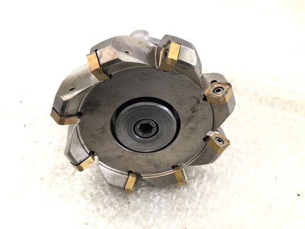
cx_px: 152
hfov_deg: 63.4
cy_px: 114
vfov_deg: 49.7
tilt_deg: -47.8
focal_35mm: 28
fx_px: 247
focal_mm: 3.99
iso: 80
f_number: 1.8
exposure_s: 1/15
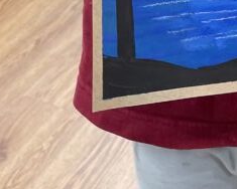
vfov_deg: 12.3
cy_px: -239
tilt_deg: -15.1
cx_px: 265
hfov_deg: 17.8
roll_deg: -2.1
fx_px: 729
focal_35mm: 104
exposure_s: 1/121
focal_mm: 5.1
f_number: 1.6
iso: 125
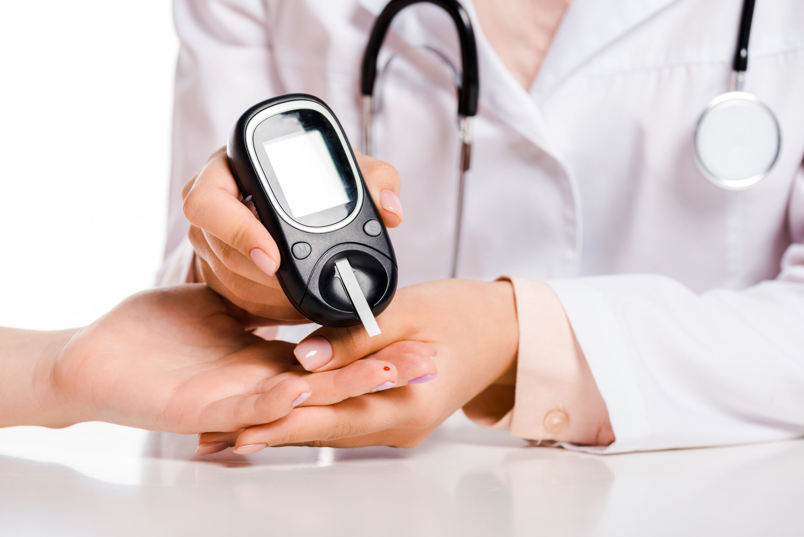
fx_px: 2346
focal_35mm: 105
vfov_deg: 13.1
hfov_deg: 19.4
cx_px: 402
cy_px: 268
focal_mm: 105
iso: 100
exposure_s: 1/200
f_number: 8
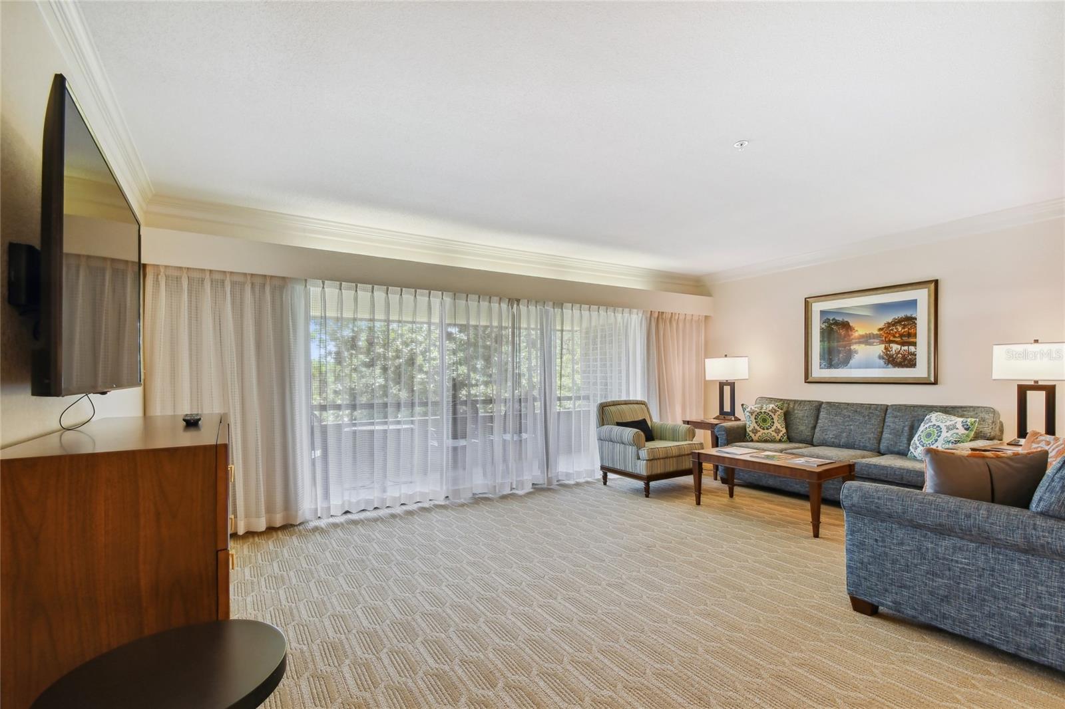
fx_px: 444
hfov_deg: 100.4
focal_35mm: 15
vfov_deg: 77.3
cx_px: 532
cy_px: 354
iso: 100
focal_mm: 10
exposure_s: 1/10
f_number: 8
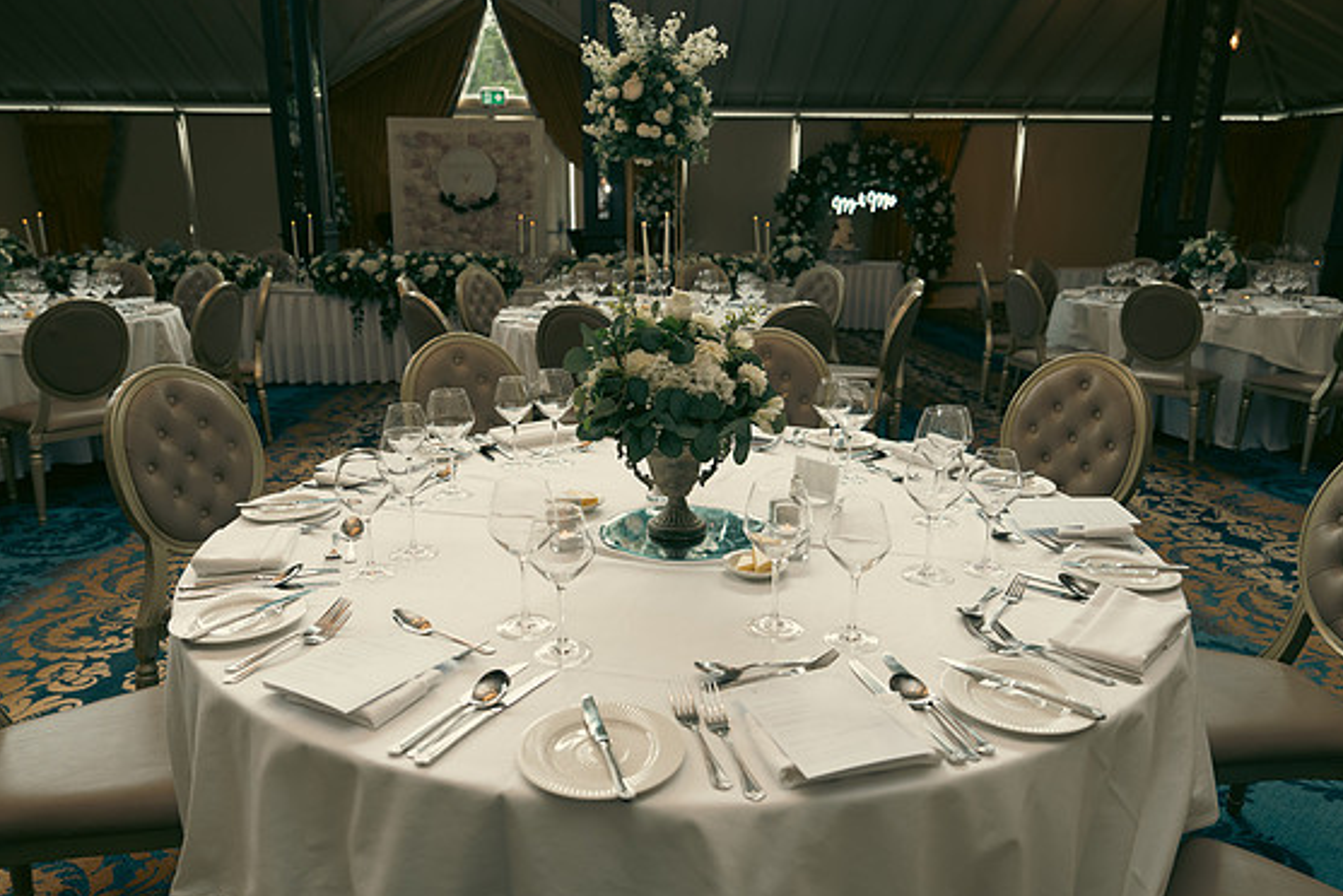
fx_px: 933
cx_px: 661
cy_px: 447
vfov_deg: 51.3
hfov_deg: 71.5
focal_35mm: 25
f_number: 3.5
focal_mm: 24
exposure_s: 1/160
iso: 320
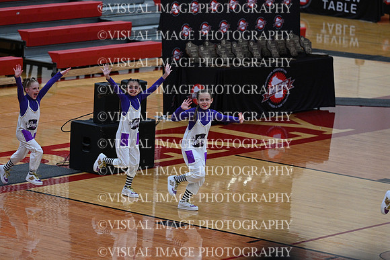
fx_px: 2059
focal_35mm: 190
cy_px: 130
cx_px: 195
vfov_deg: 7.2
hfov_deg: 10.8
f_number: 4
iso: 4000
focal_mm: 190
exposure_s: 1/400
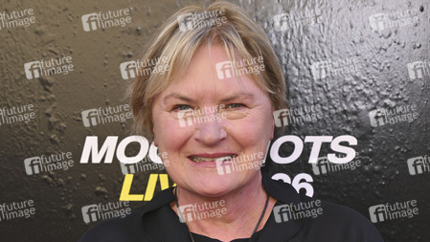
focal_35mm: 102
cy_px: 140
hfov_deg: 20.9
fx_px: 1163
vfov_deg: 11.9
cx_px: 215
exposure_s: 1/250
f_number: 7.1
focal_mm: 97
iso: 500
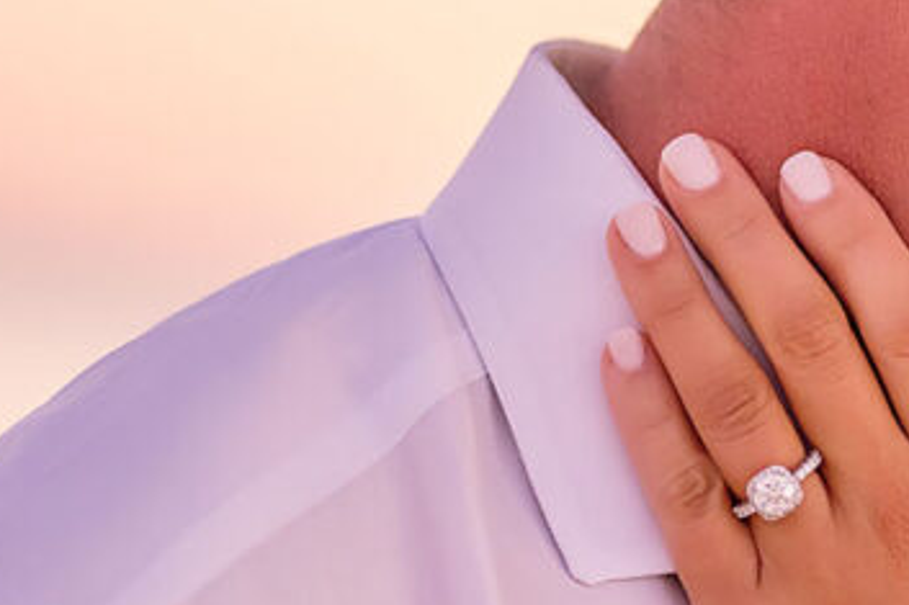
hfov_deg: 7.1
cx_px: 1012
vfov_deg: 4.8
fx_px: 7294
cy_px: 363
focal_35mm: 289
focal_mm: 85
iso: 800
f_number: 2
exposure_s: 1/400
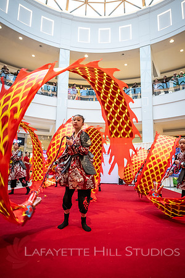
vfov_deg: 73.7
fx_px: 185
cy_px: 139
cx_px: 92
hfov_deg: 53.1
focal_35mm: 24
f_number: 4
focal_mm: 24
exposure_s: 1/320
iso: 4000
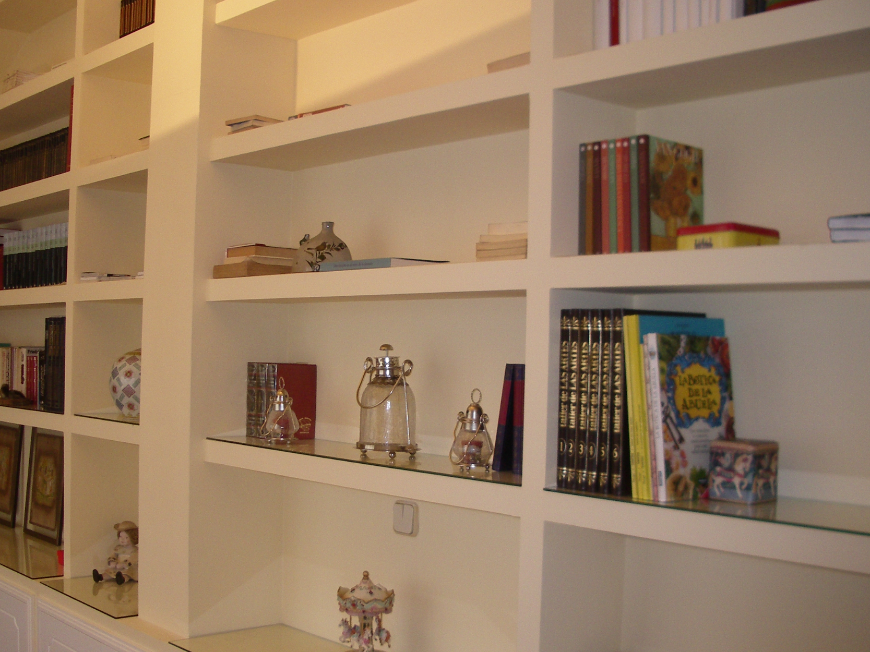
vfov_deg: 33.5
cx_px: 384
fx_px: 1081
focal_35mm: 43
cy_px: 373
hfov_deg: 43.8
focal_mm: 5.8
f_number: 2.6
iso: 160
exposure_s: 1/40
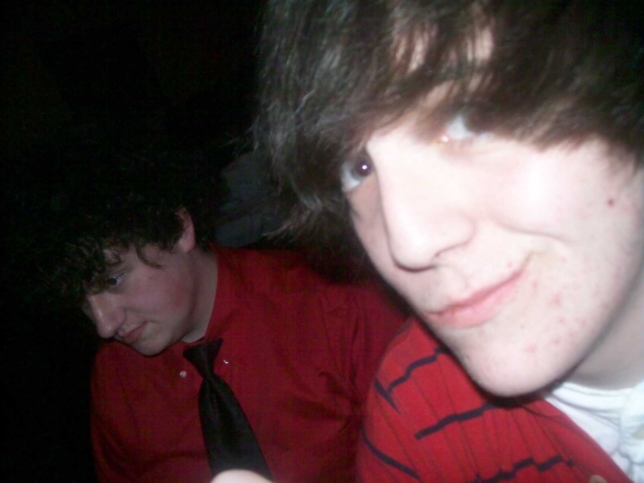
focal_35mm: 36
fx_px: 670
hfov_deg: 51.4
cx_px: 322
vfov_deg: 39.6
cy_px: 242
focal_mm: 6
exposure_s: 1/64
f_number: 2.7
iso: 160
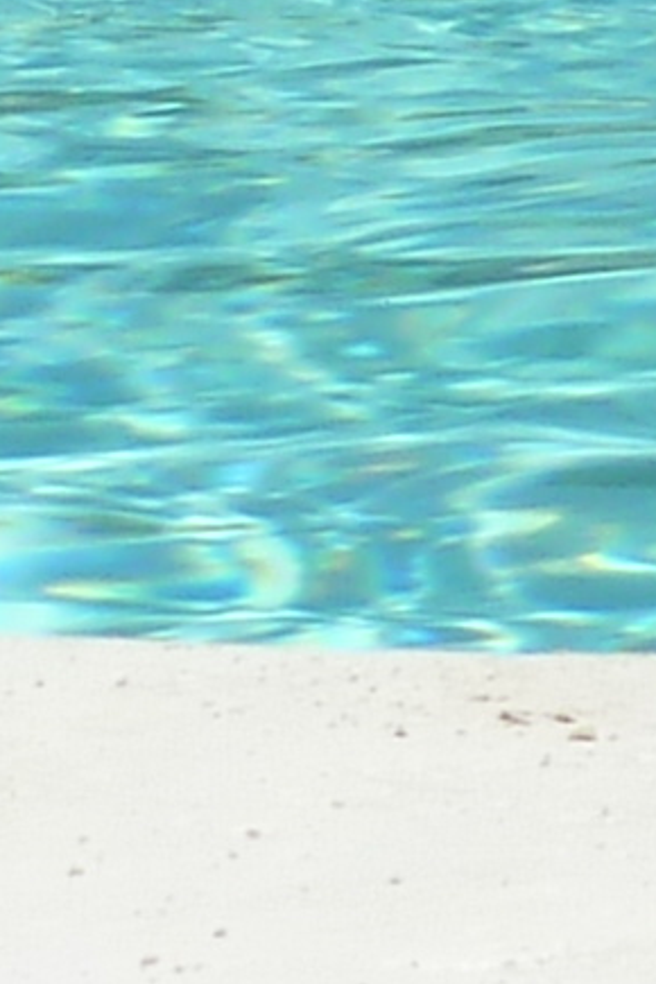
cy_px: -1104
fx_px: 11752
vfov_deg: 4.7
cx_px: -912
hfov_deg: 3.2
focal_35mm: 430
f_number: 10
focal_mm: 8
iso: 80
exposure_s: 1/200
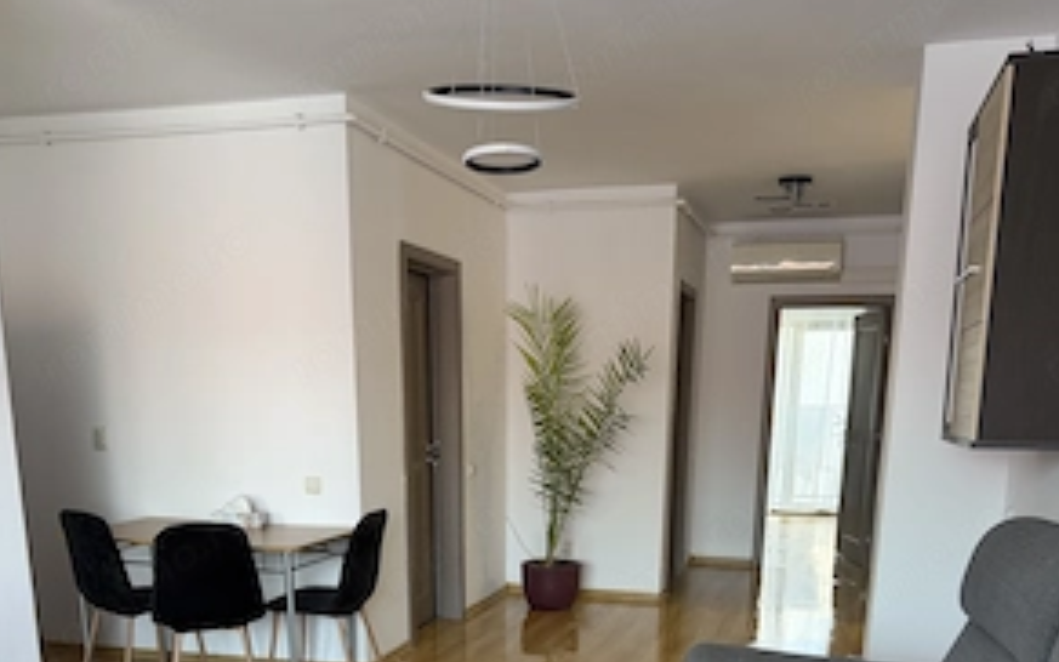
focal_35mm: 35
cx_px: 528
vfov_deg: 33.6
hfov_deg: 55.3
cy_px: 640
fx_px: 1010
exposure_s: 1/84
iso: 200
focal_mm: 6.76
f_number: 1.78
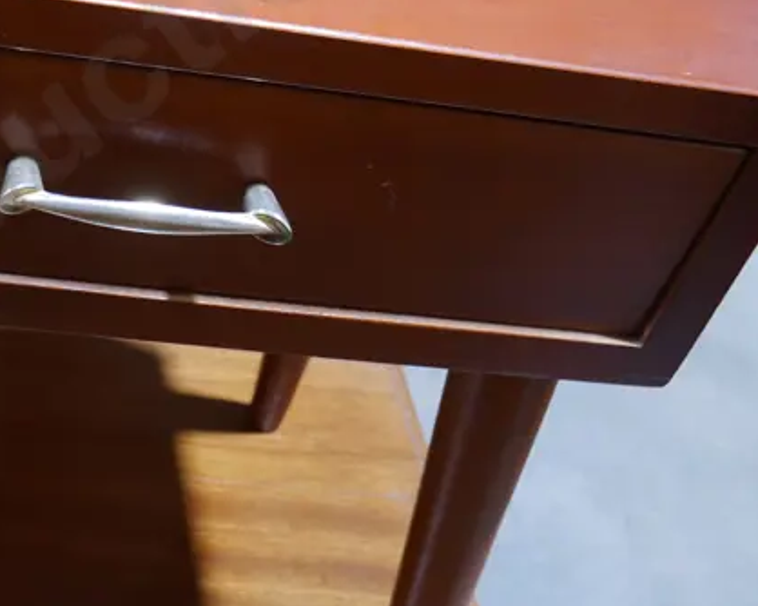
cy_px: 124
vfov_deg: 22.5
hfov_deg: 27.2
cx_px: 63
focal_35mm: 67
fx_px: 1502
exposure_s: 1/60
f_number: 3.5
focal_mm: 14
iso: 500
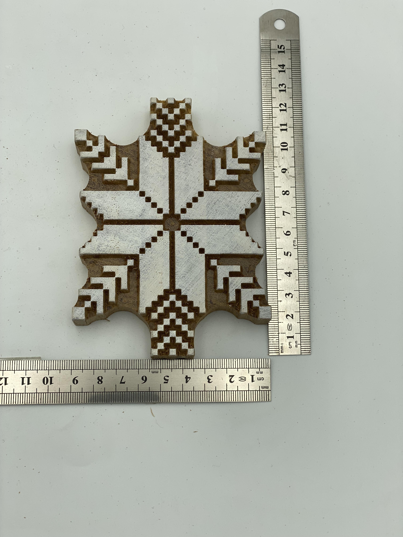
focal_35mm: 52
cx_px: 202
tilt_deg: -78.3
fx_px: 807
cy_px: 268
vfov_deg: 36.8
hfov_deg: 28.0
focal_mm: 6
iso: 20
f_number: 2
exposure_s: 1/727
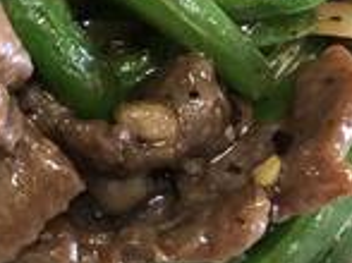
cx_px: -168
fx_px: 1138
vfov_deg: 12.9
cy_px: -43
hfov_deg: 16.2
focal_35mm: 112
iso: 100
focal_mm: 3.99
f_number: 1.8
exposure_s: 1/11
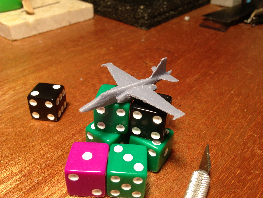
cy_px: 99
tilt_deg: -35.5
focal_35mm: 33
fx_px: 251
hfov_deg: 55.4
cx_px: 132
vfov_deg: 42.9
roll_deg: -1.7
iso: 64
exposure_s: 1/20
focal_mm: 4.12
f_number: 2.4
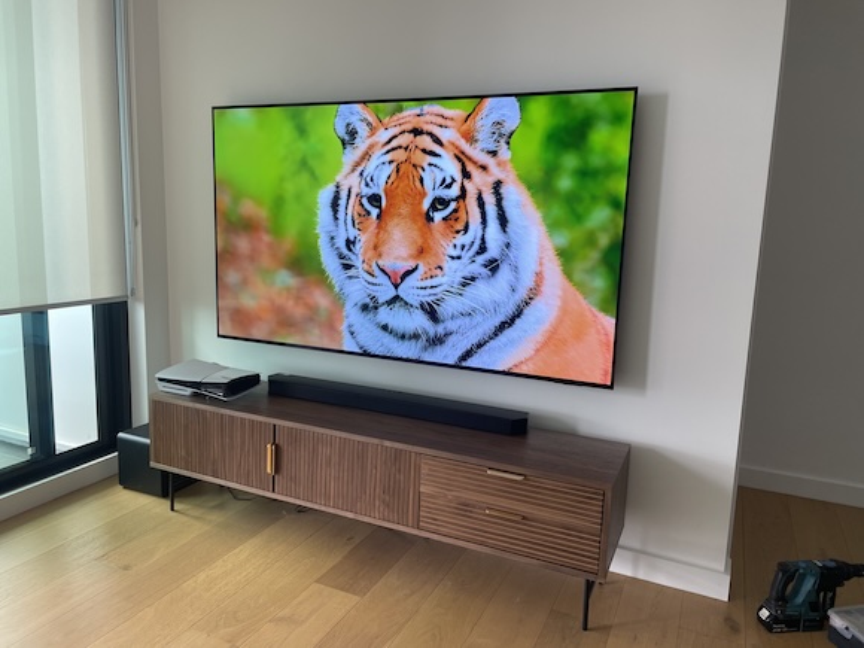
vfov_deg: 53.1
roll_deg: -1.6
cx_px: 432
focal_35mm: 26
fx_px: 649
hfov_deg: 67.3
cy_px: 324
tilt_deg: -9.6
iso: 64
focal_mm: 4.2
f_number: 1.6
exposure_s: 1/121
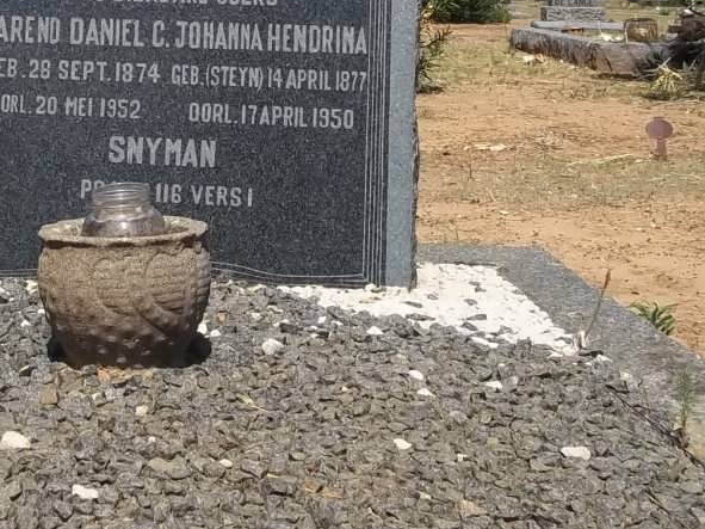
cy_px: 118
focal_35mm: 65
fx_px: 1324
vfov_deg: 22.3
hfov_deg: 29.3
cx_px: 162
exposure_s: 1/500
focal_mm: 5.7
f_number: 5.5
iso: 80
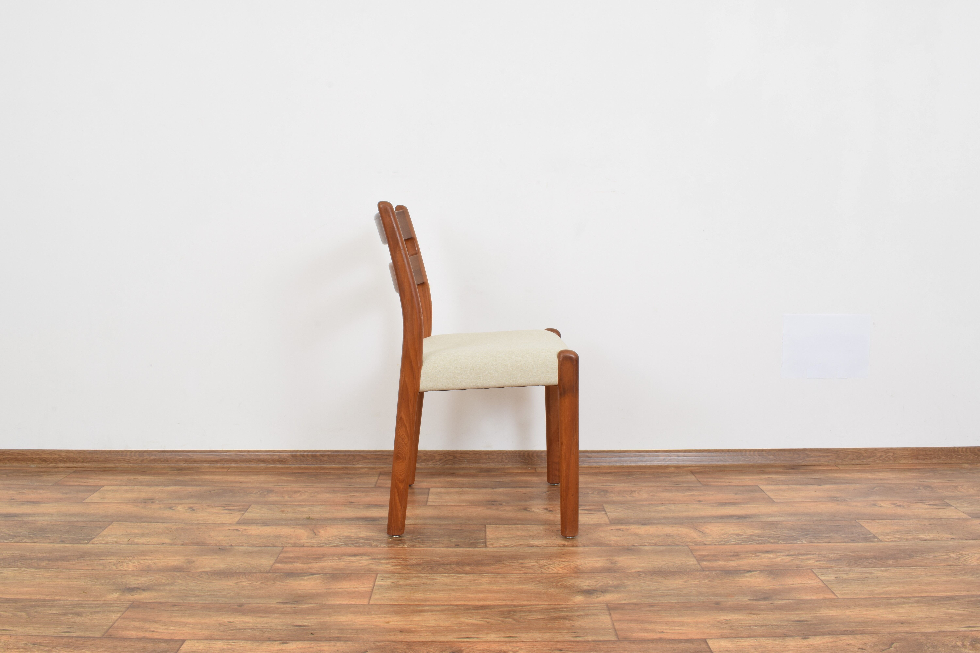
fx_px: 857
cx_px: 490
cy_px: 326
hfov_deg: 59.5
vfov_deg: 41.7
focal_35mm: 32
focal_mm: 21
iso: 100
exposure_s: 4
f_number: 25
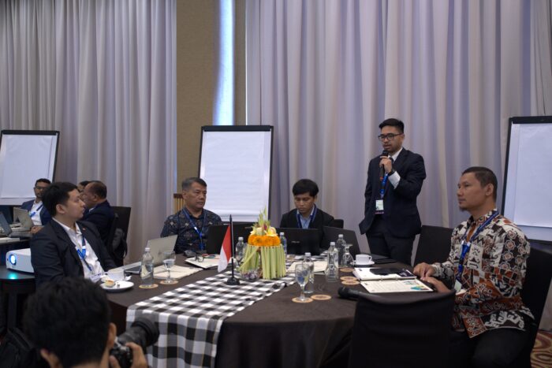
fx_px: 506
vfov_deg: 40.0
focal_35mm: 33
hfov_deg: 57.2
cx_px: 276
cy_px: 184
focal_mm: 33
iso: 2500
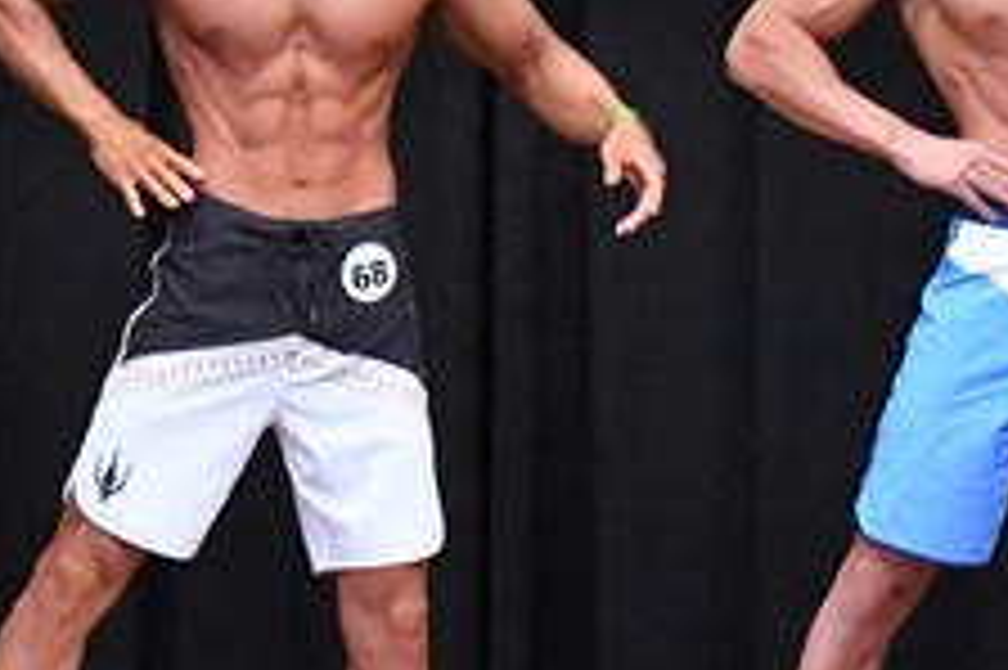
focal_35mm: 519
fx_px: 14521
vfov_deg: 2.6
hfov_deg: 4.0
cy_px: 364
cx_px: 574
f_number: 5.6
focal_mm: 100
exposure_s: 1/400
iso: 8000
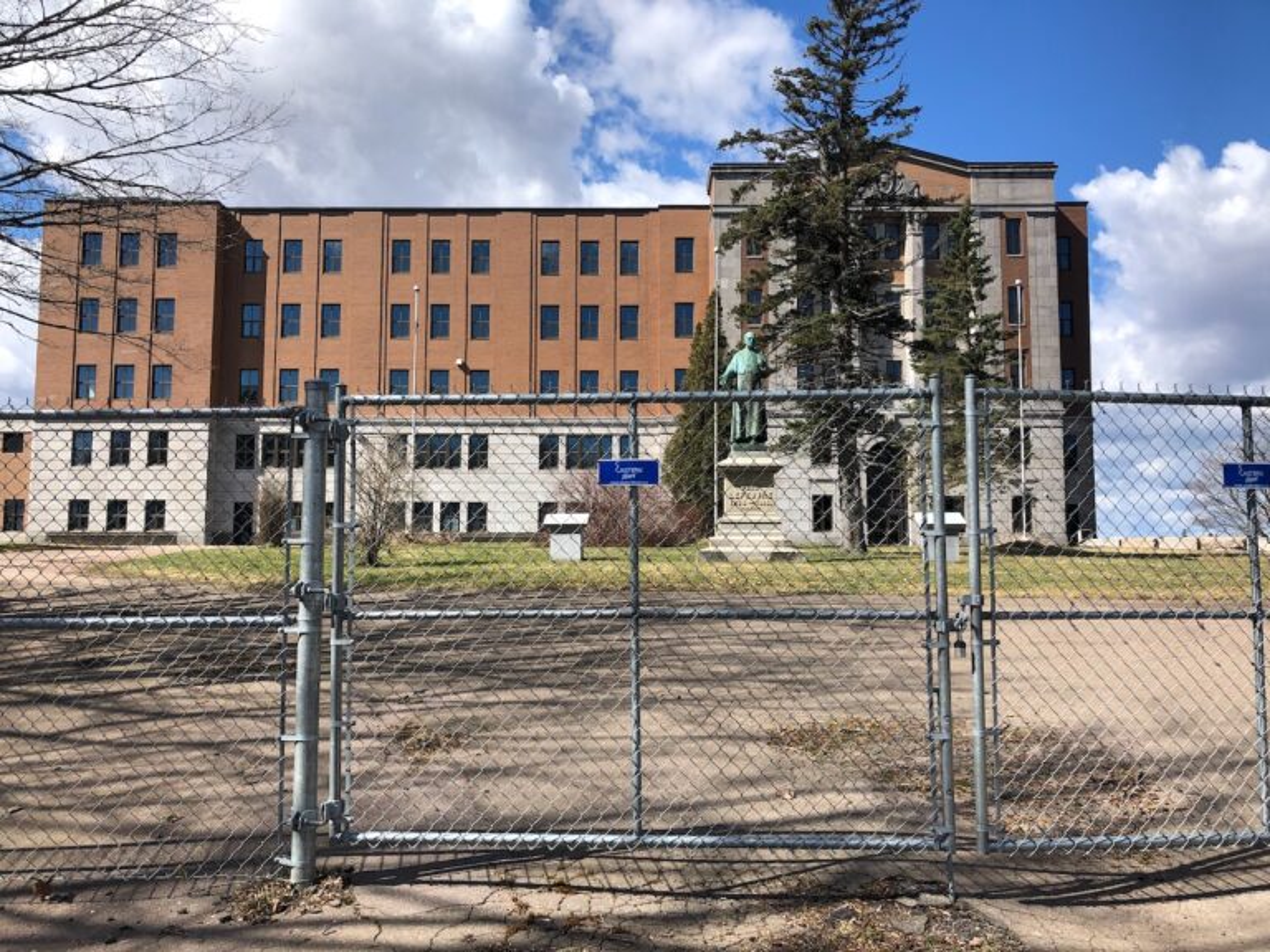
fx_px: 1027
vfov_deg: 49.7
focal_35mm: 28
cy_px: 476
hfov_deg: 63.4
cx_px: 635
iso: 20
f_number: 1.8
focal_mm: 4
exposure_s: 1/1715
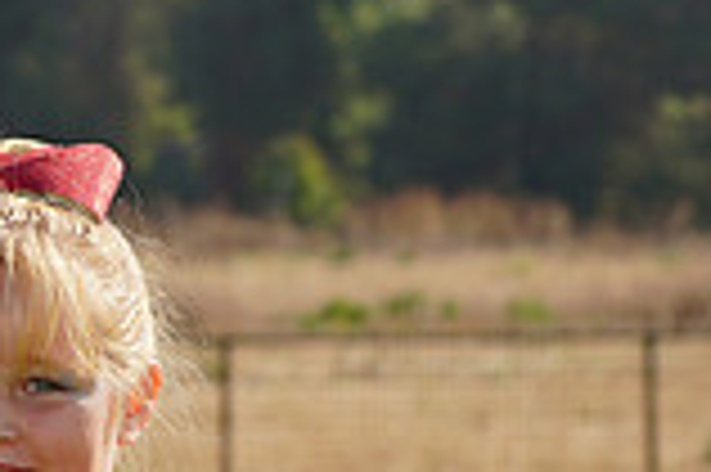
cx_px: -252
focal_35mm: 580
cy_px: 692
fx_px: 11443
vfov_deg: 2.4
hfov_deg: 3.5
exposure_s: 1/160
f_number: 10
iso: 100
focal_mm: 158
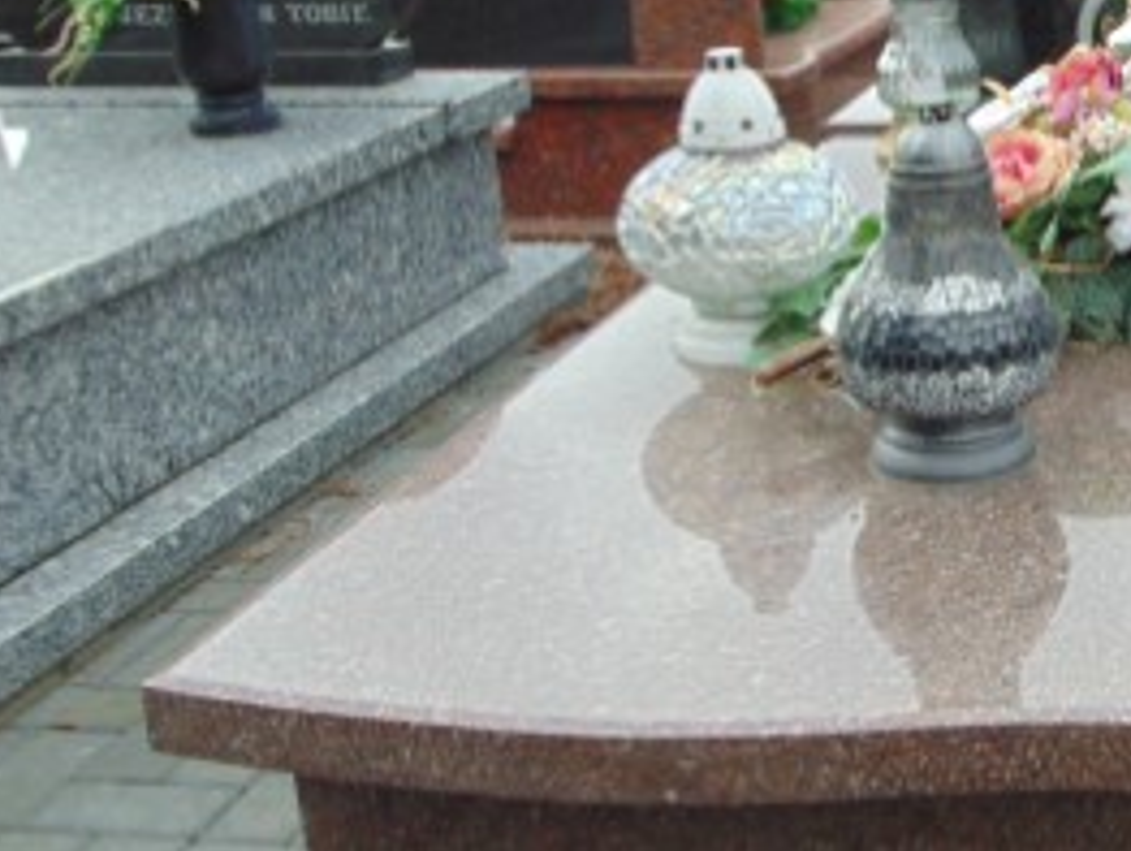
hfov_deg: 29.5
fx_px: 1995
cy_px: 341
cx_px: 1140
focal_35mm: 61
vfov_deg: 24.0
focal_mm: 4.5
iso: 80
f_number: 3
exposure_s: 1/500
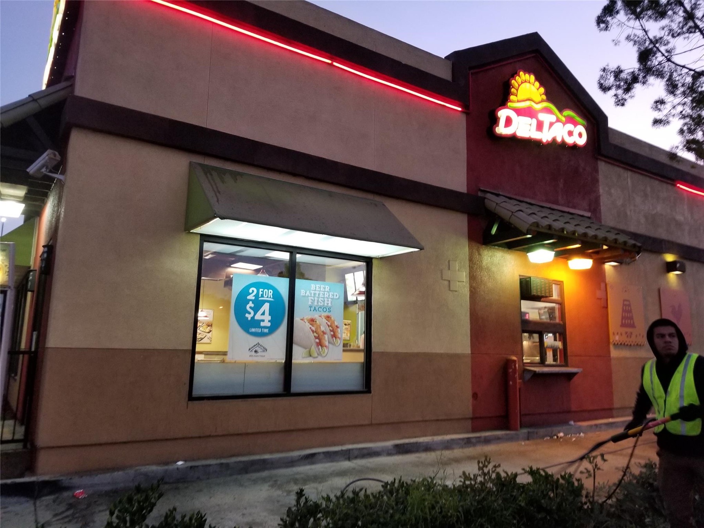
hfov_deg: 67.3
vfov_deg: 53.1
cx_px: 352
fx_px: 529
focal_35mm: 26
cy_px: 264
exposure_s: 1/30
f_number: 1.7
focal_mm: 4.3
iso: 160
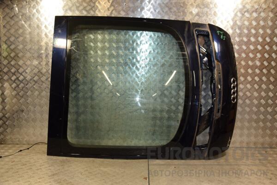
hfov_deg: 51.3
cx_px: 138
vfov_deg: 35.5
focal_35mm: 38
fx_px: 289
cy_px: 92
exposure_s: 1/200
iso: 800
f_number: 5.6
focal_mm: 25
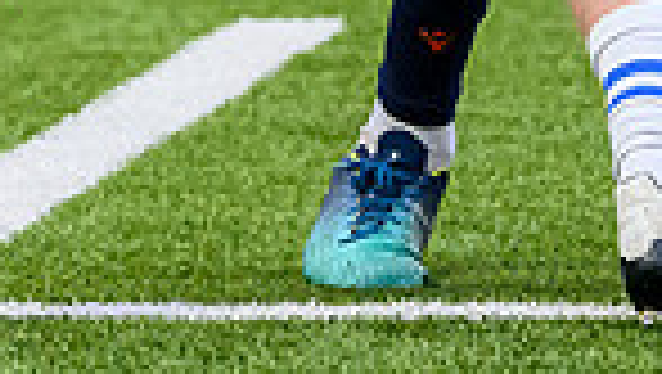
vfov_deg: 1.2
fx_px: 17675
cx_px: 987
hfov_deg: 2.1
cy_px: -653
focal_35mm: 1006
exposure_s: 1/800
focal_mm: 145
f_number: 4.5
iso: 4000
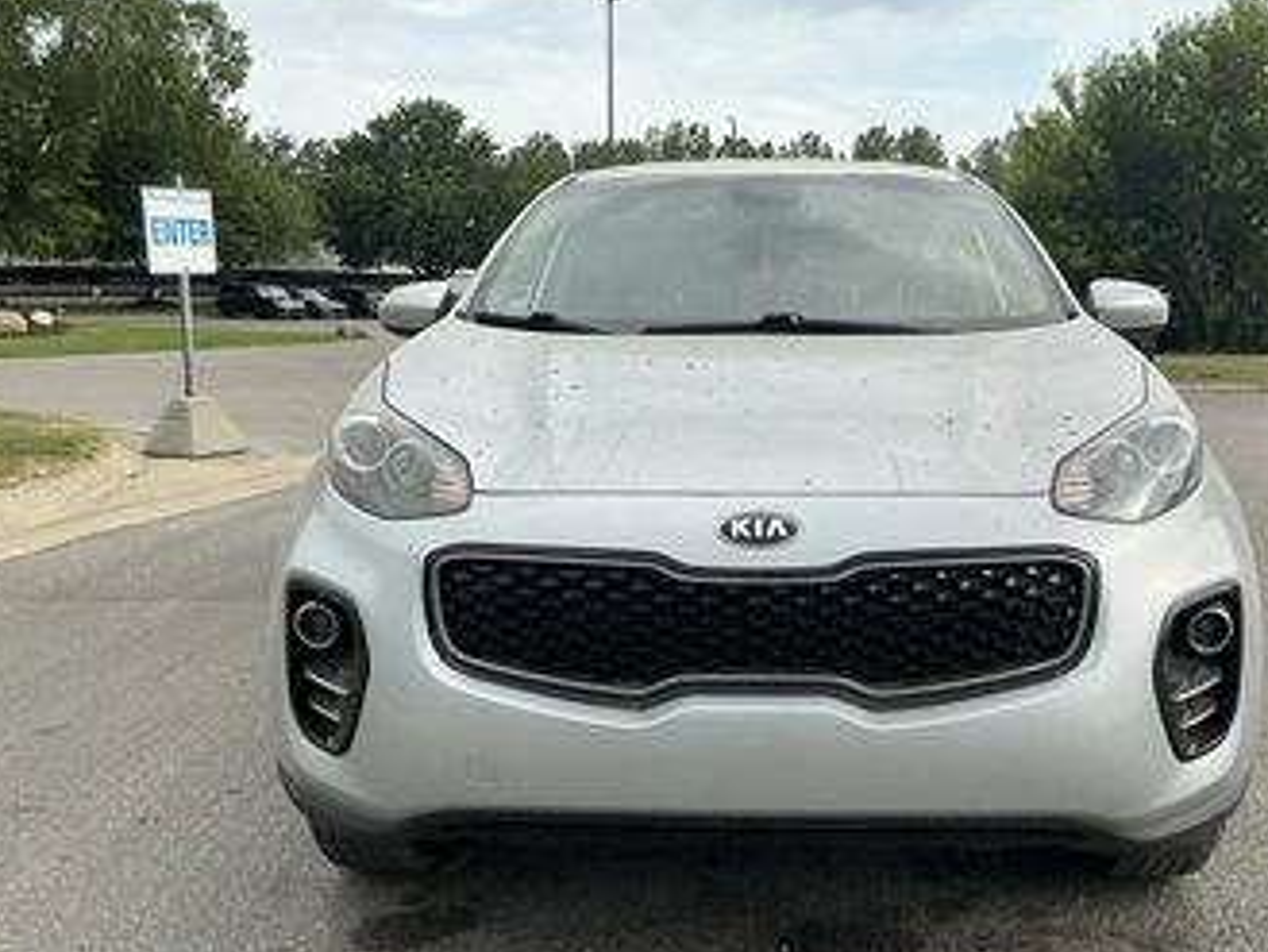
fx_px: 1246
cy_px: 524
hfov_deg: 53.7
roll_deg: -1.6
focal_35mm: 34
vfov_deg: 41.8
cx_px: 744
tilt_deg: -5.5
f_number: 1.8
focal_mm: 3
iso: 25
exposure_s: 1/1098
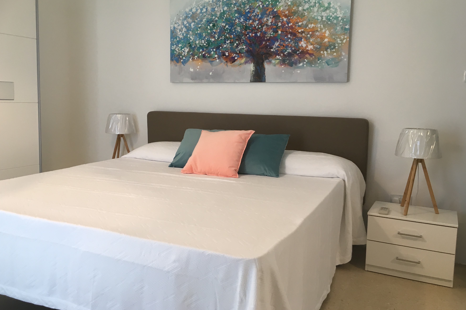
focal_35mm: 31
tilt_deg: -5.1
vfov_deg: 42.3
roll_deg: -1.5
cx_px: 229
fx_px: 401
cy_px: 143
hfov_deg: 60.3
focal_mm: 4.15
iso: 80
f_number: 2.2
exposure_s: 1/33
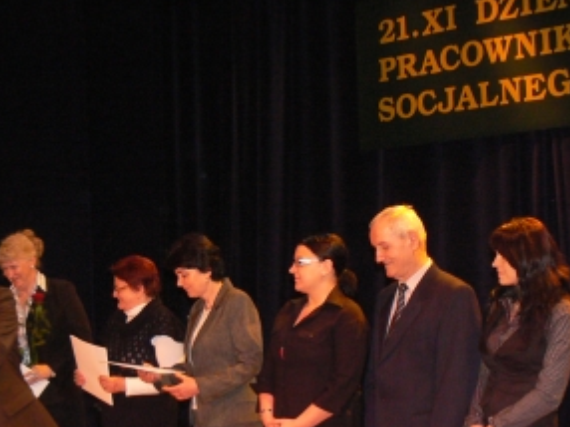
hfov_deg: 30.7
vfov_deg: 23.0
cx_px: 343
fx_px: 1037
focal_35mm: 63
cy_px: 328
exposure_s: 1/30
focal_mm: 6
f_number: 2.8
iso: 200
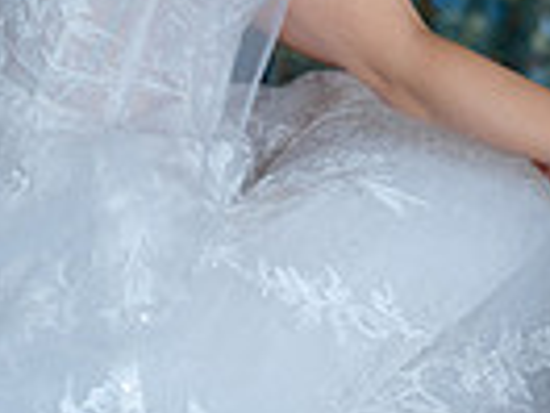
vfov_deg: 5.3
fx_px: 4401
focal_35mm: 277
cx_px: 667
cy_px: -327
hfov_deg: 7.1
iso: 320
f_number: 1.7
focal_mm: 80
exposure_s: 1/200
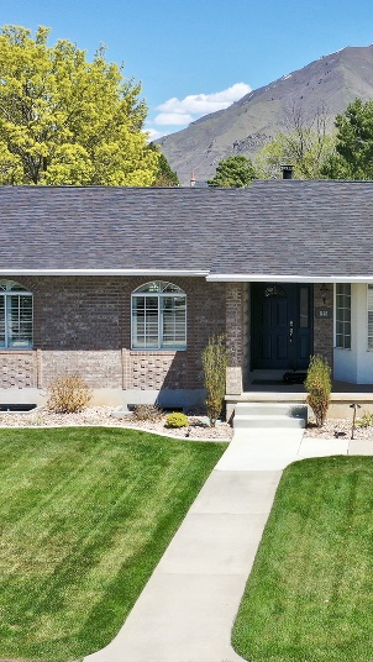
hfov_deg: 20.3
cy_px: 282
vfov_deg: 37.1
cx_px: 426
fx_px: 983
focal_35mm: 56
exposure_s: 1/500
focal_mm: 10.26
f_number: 5.6
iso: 100
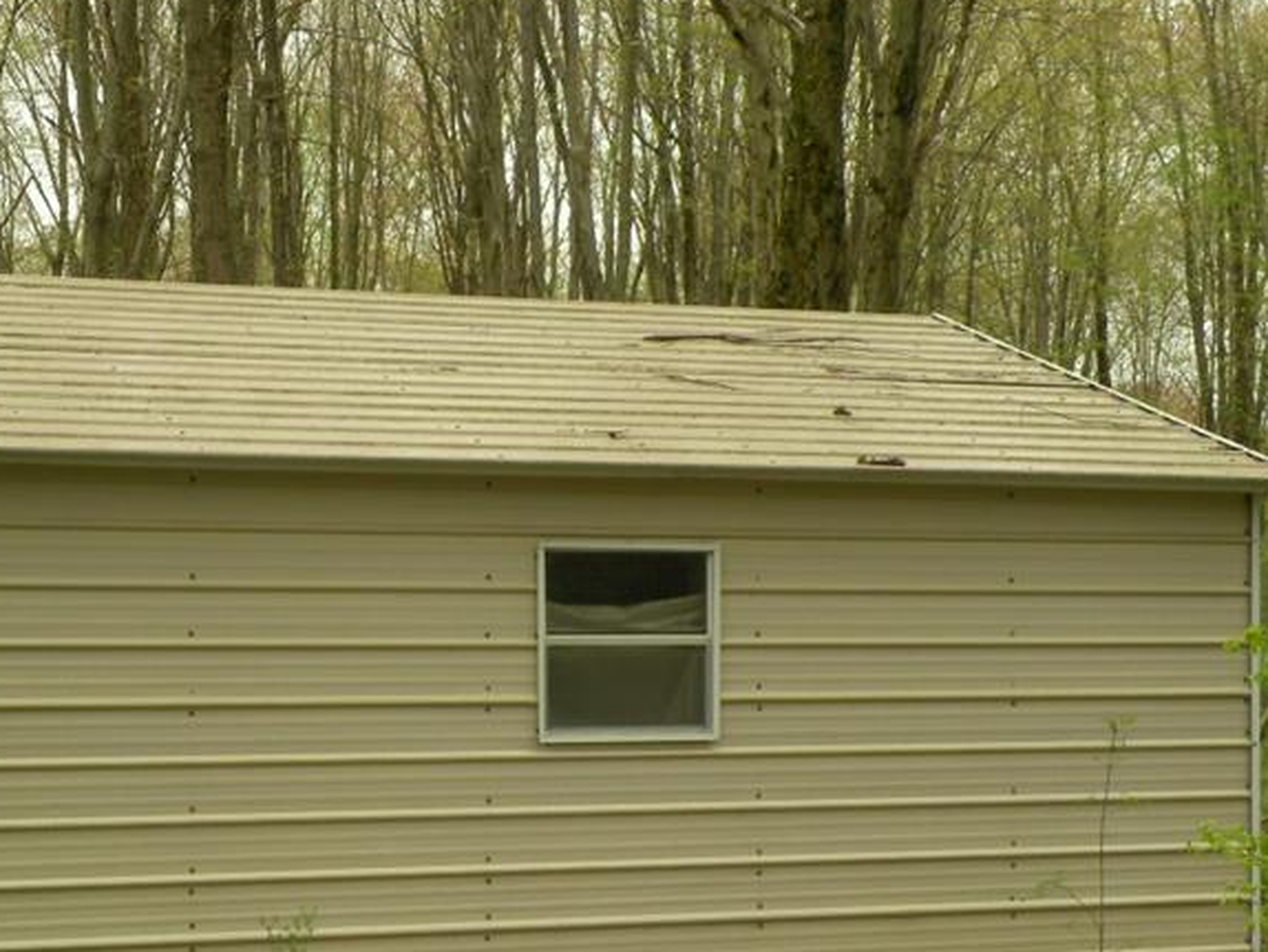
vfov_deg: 18.9
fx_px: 2858
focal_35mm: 78
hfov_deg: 25.0
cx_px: 501
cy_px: 632
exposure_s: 1/15
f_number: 7.1
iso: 64
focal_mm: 9.8
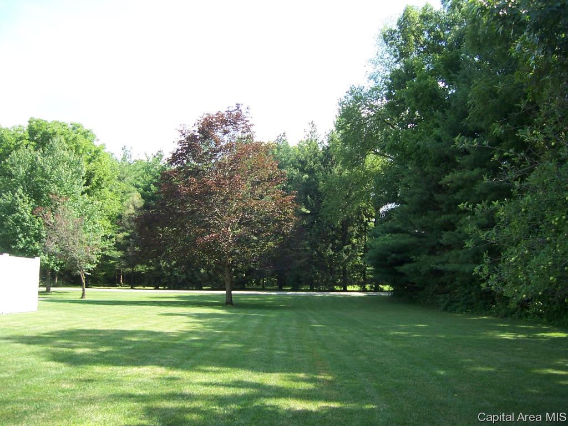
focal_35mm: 36
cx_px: 284
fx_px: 591
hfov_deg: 51.4
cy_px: 213
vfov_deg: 39.7
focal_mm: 6
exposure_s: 1/250
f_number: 3
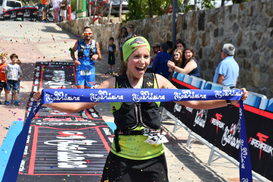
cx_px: 136
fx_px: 910
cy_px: 91
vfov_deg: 11.4
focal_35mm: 120
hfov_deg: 17.1
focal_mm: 80
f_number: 13
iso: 500
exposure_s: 1/640
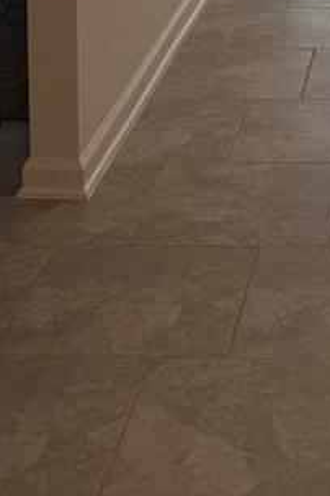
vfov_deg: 18.7
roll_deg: -0.2
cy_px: -196
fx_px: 1361
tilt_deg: -7.6
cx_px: 407
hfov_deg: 13.4
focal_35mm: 99
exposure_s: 1/120
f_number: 1.78
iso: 50
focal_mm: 6.76
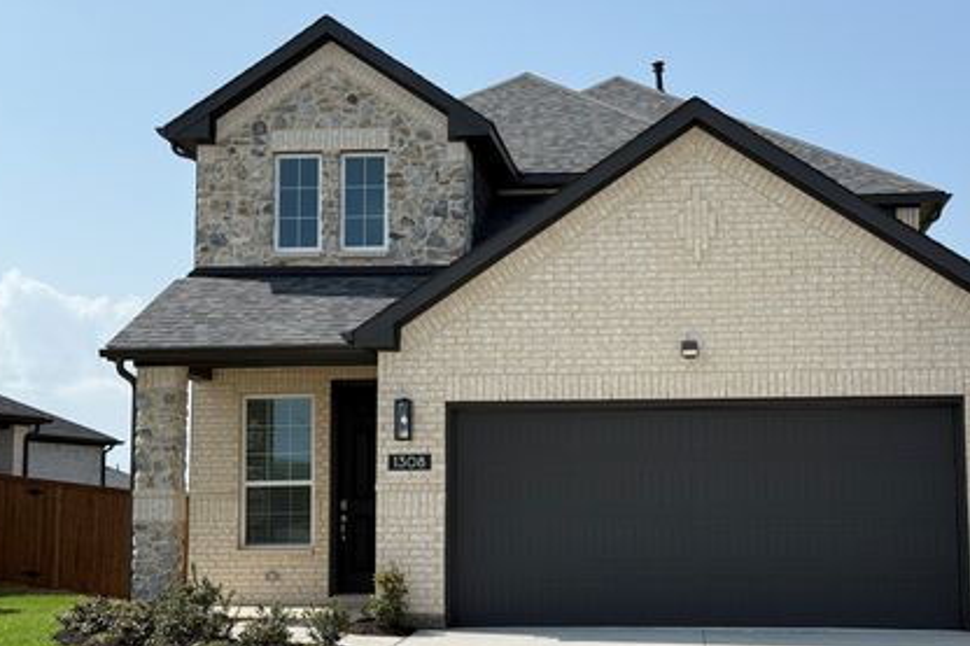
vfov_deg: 22.6
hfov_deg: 33.4
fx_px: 1616
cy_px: 339
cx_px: 548
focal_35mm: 60
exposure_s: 1/5208
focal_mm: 6.76
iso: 64
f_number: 1.78
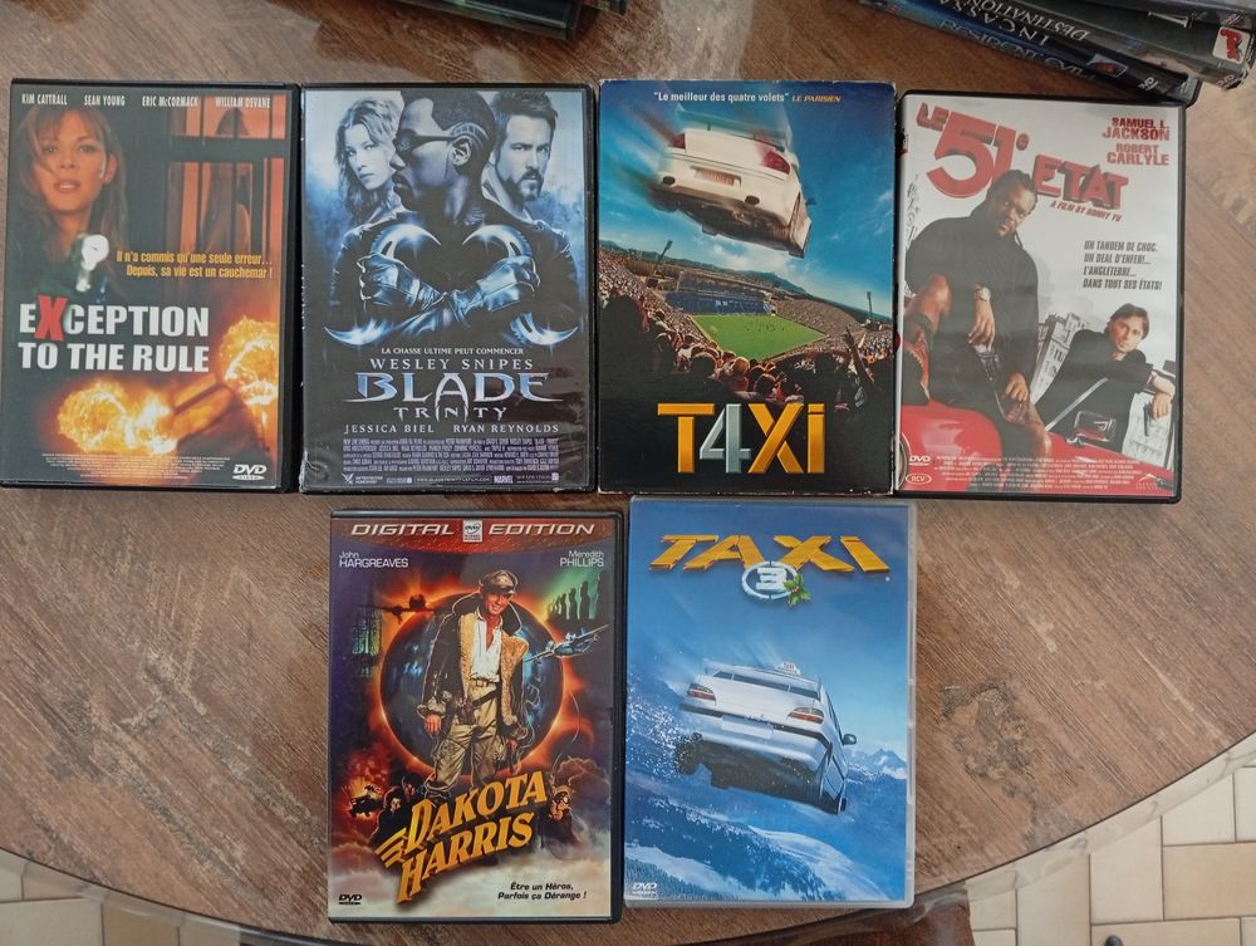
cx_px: 628
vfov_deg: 51.5
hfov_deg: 65.2
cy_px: 473
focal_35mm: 27
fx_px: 981
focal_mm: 3.98
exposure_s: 1/20
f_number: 1.8
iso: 732
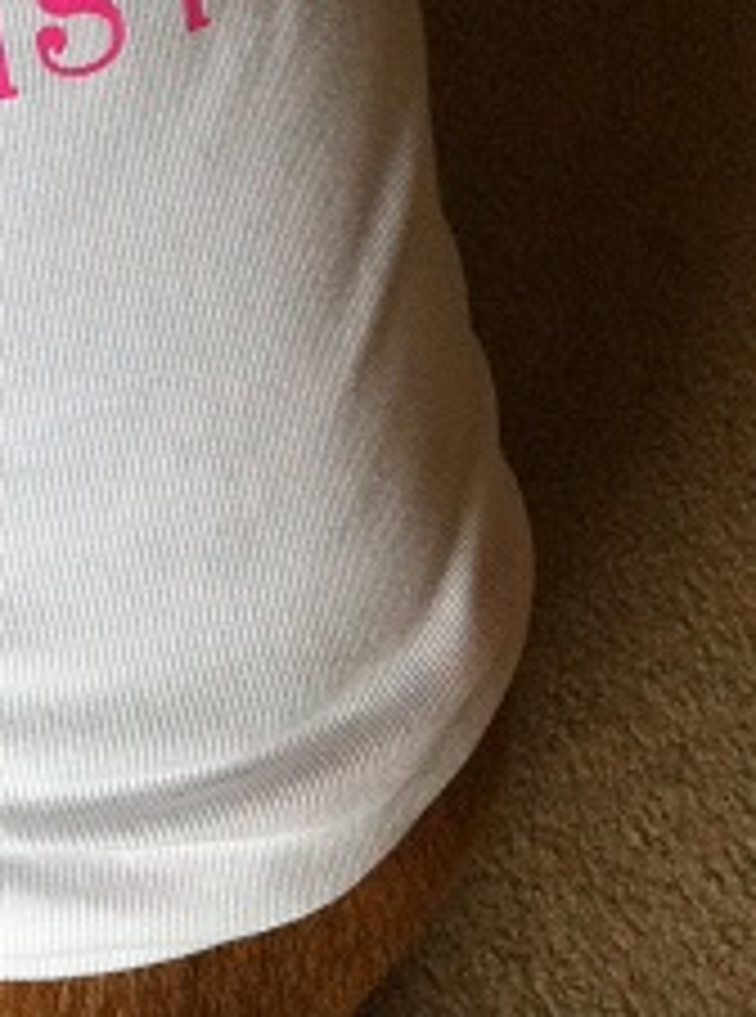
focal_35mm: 90
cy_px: -171
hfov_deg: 15.7
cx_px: -142
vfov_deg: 20.6
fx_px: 2636
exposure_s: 1/15
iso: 200
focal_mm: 3.85
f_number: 2.8
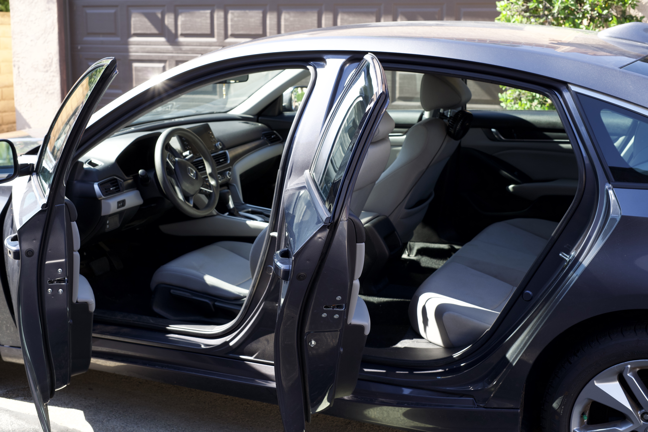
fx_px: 900
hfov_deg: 39.6
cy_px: 216
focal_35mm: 50
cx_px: 324
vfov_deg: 27.0
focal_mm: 50
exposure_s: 1/125
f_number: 7.1
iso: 400
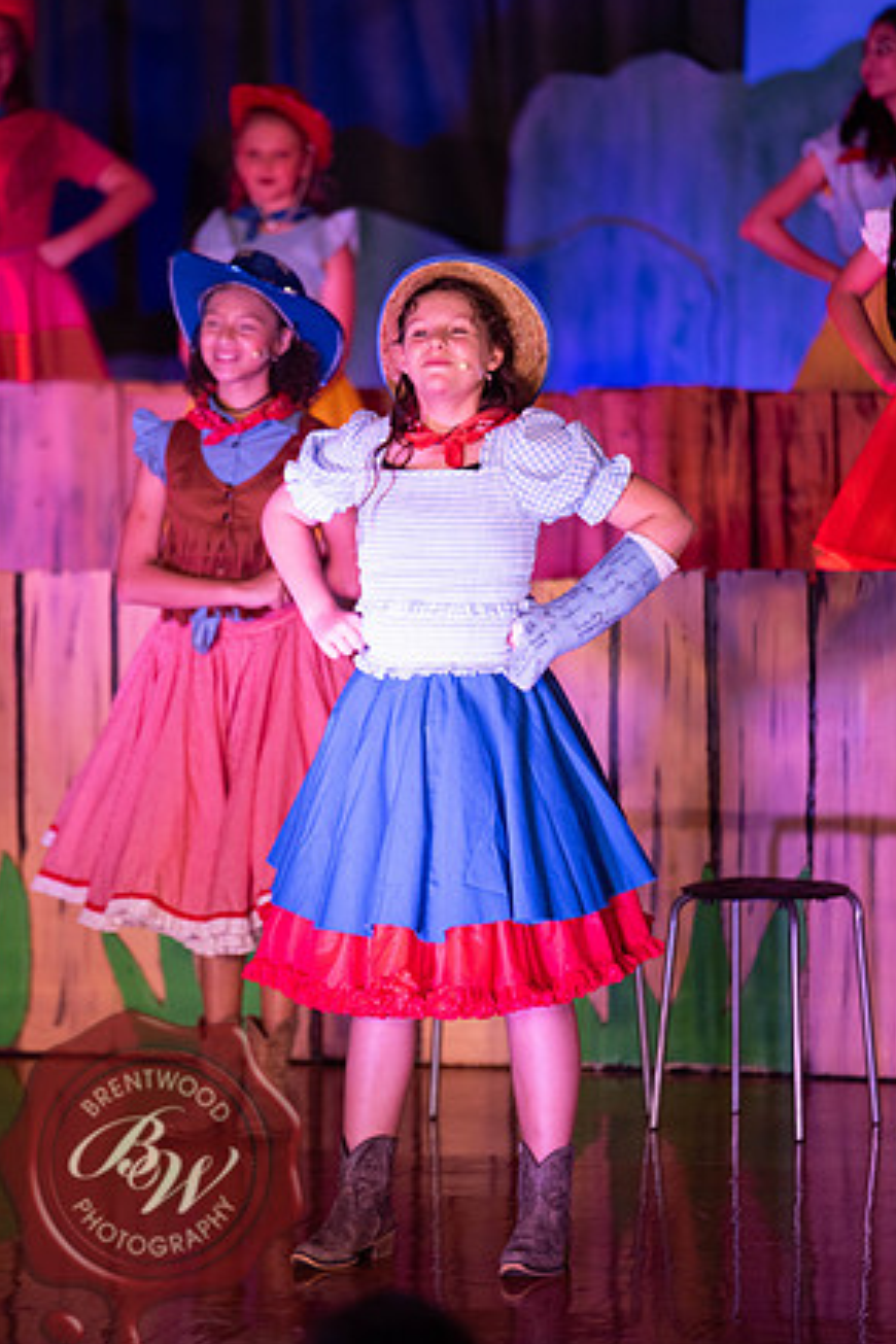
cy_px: 680
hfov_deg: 6.6
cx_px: 448
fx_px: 7727
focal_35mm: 207
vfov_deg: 9.9
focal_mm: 200
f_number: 2.8
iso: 1100
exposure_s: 1/200
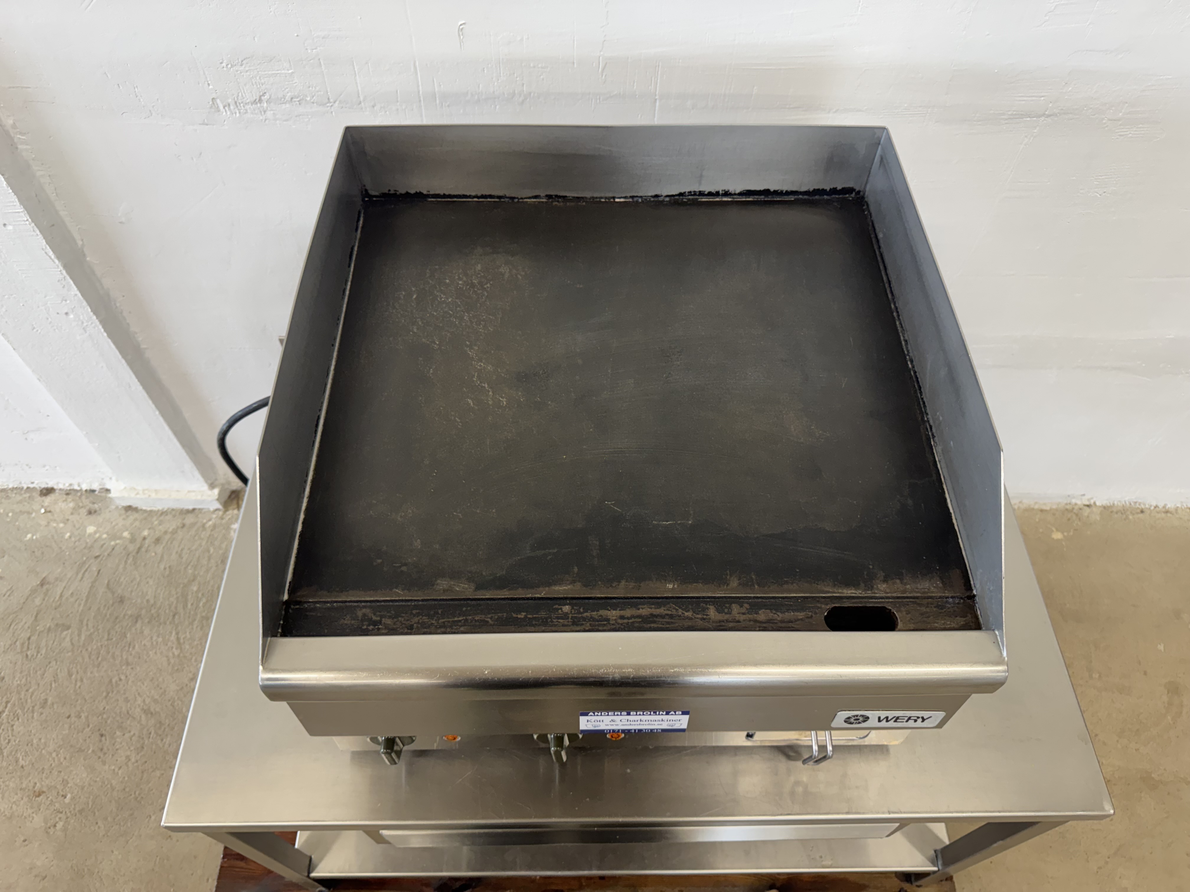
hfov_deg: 71.6
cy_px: 446
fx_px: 825
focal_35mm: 24
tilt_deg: -54.9
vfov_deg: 56.8
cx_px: 595
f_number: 1.78
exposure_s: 1/100
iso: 200
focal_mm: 6.76
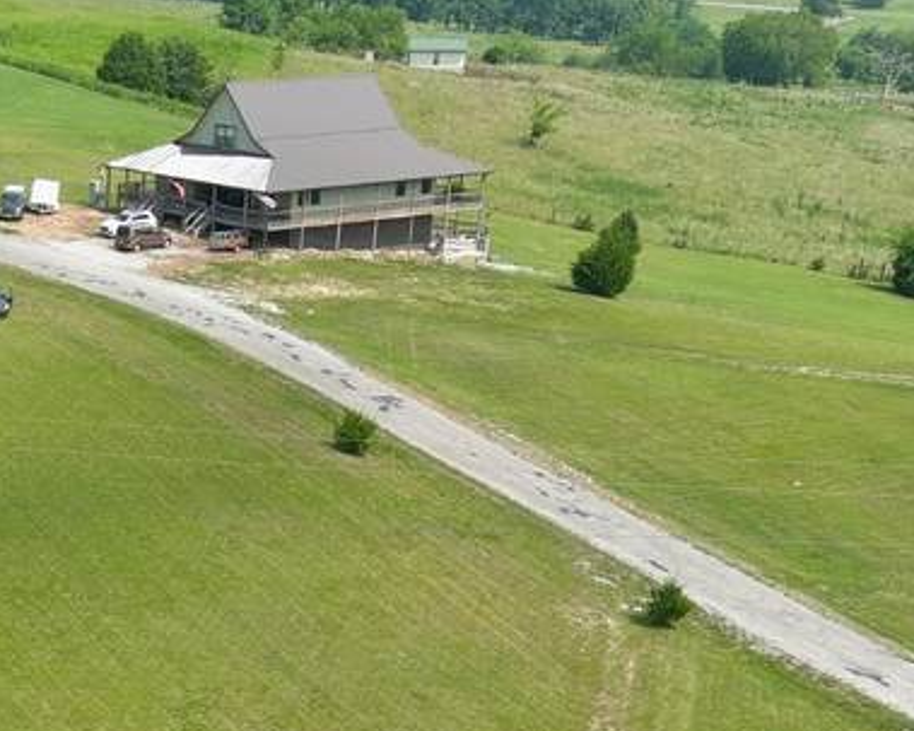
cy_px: 908
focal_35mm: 92
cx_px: -123
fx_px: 2488
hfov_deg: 19.8
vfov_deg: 16.0
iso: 100
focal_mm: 10.57
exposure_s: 1/640
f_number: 2.8
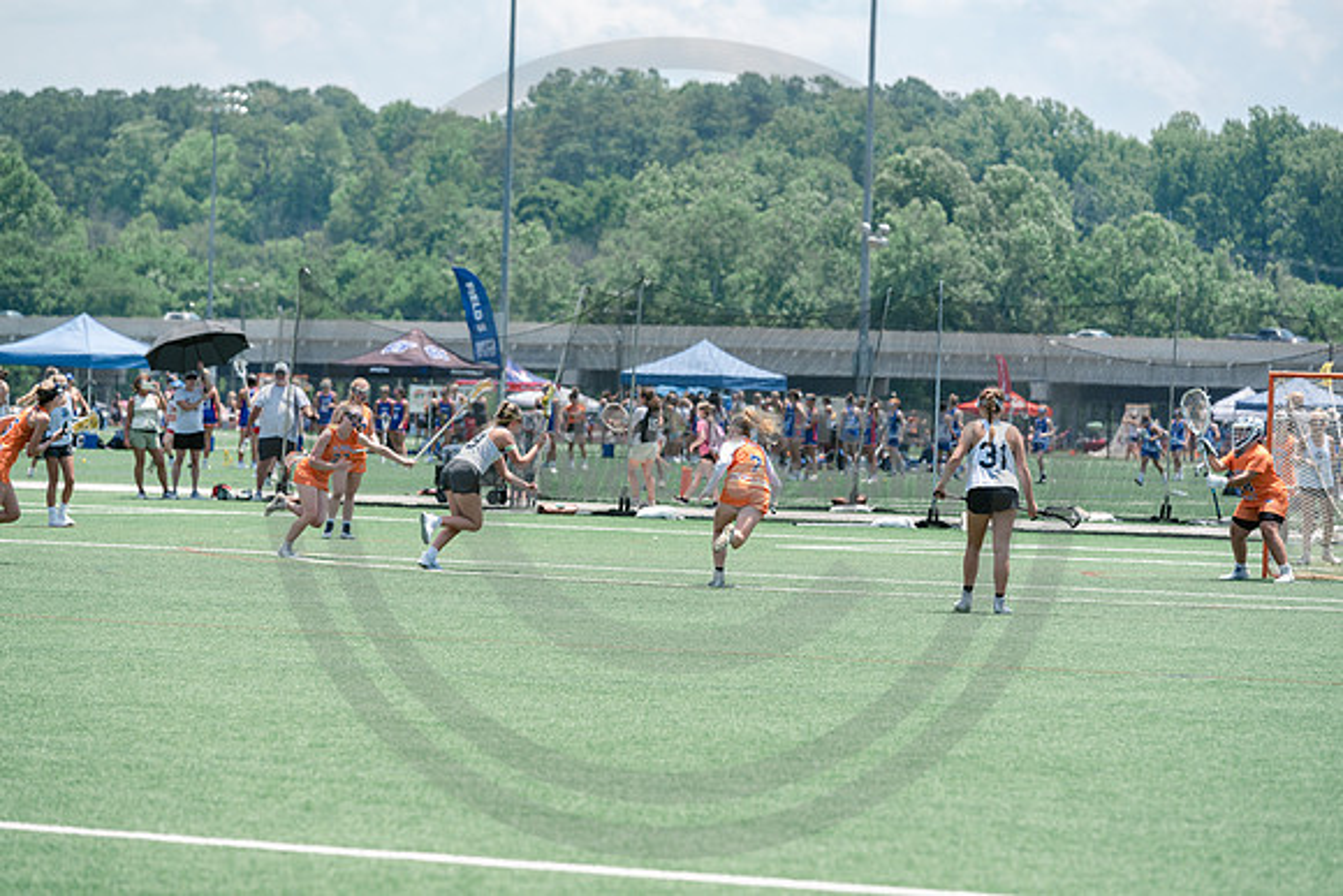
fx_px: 7463
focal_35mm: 200
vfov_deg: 6.9
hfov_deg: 10.3
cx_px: 672
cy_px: 448
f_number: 5
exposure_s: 1/1600
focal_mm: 200
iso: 400
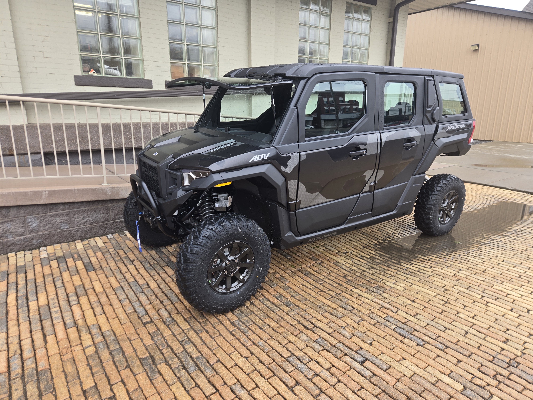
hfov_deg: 73.9
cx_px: 266
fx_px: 354
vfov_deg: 58.9
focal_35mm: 23
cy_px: 200
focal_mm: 5.4
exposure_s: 1/253
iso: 25
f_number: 1.8
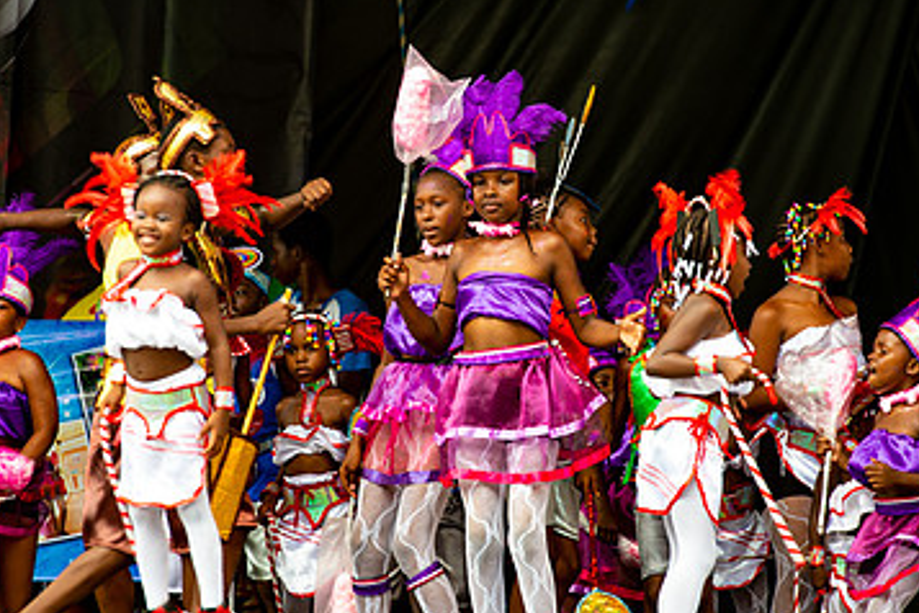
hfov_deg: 6.3
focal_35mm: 325
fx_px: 8296
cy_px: 319
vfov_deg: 4.2
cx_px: 425
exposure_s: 1/200
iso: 160
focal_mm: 200
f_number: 5.6
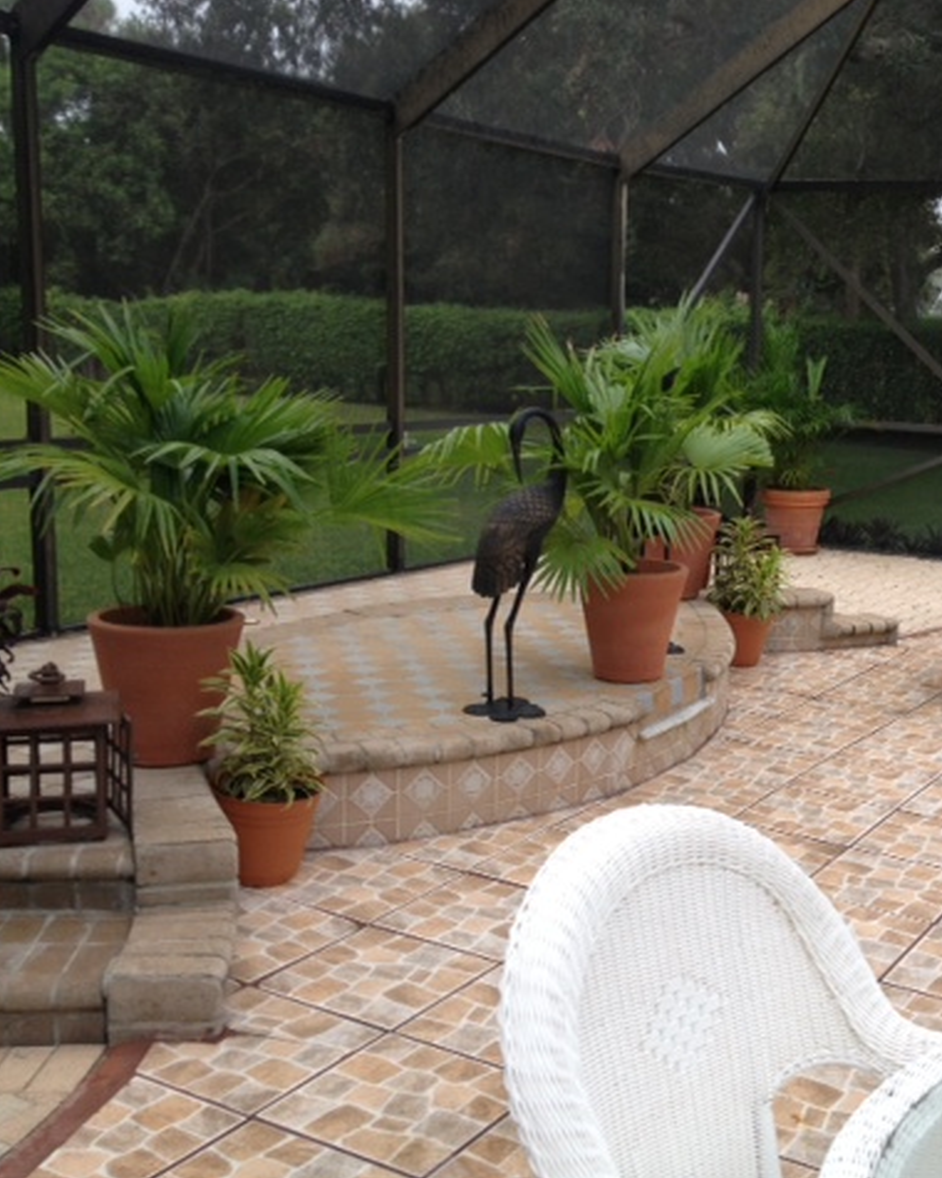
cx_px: 716
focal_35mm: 46
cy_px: 585
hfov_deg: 32.1
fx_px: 1603
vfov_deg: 40.3
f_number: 2.4
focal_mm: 4.28
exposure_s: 1/40
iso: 50
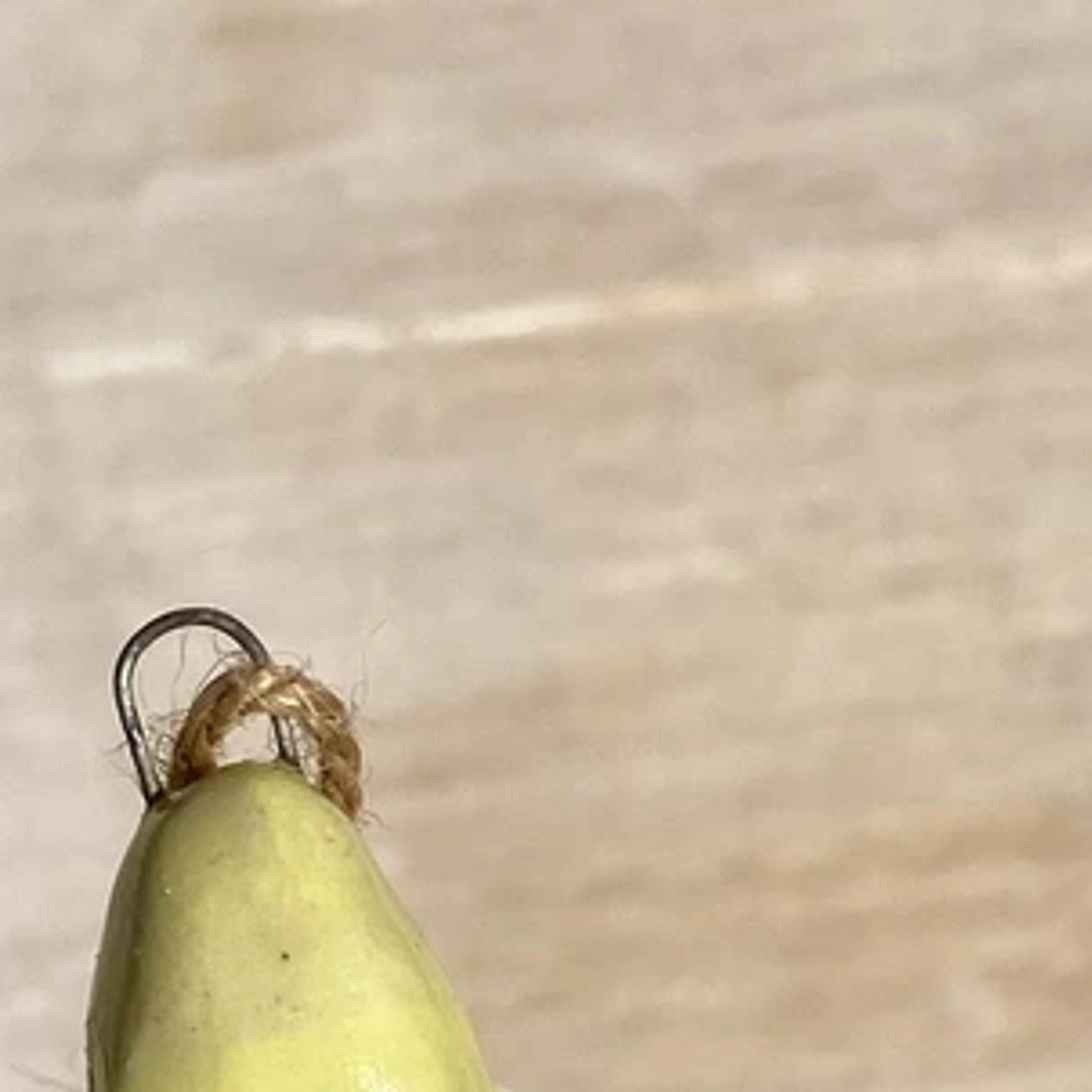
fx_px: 2391
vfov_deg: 23.4
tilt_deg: -70.6
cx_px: 409
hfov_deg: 25.6
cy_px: 1338
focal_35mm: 67
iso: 32
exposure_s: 1/8197
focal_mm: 4.25
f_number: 1.8
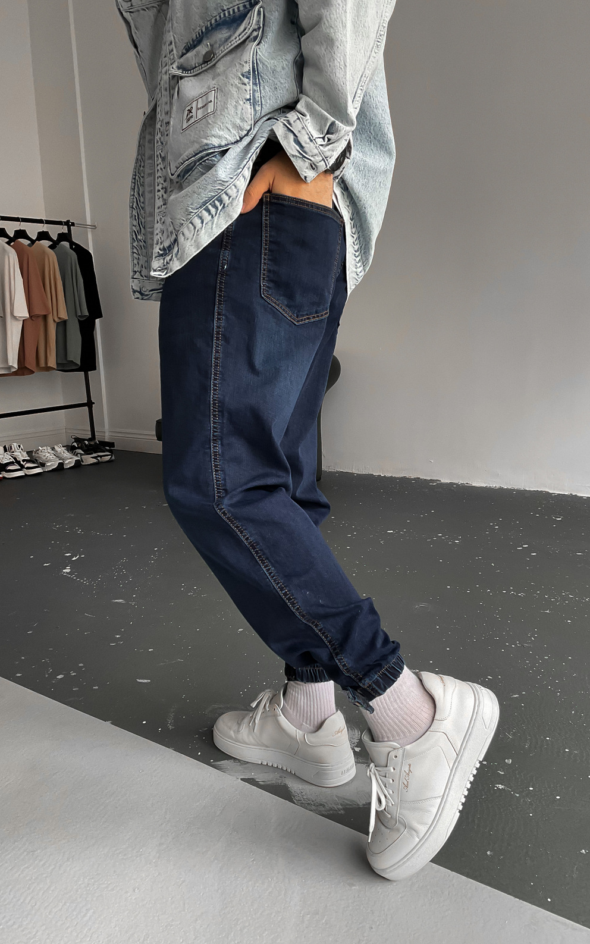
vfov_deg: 61.2
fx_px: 797
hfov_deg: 40.6
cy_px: 472
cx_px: 307
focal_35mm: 31
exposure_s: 1/90
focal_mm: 3
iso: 64
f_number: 1.8
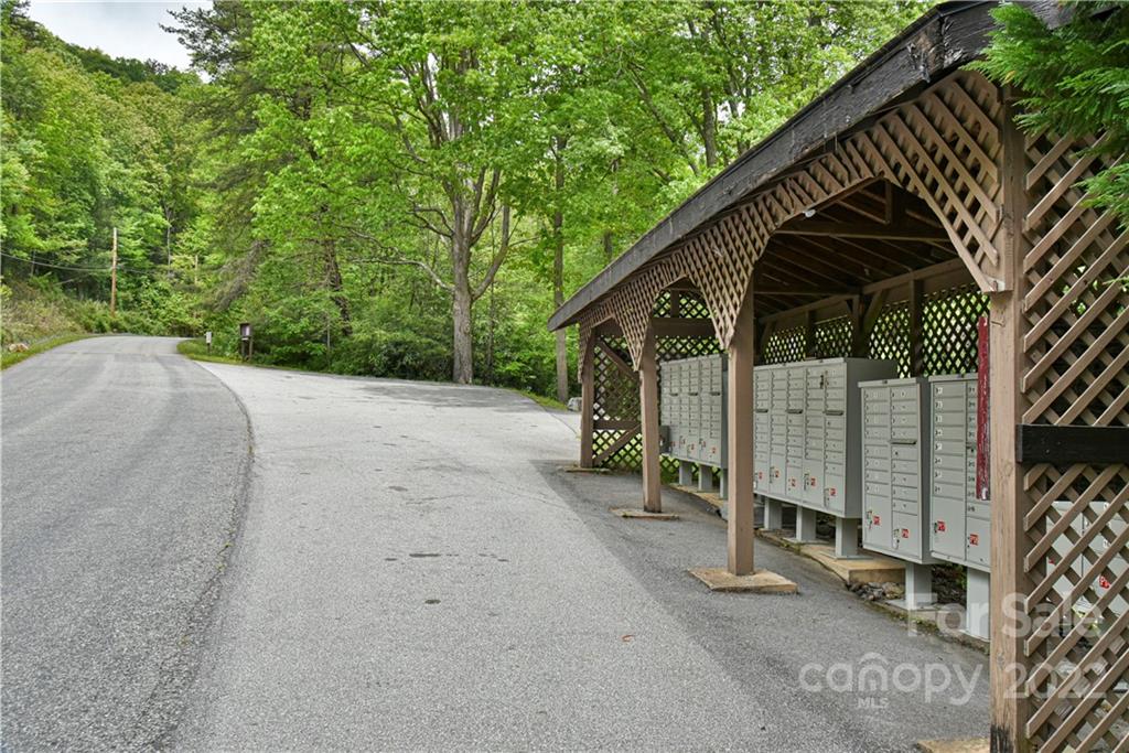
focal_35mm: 30
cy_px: 376
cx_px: 564
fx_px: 941
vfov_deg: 43.6
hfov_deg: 61.9
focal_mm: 30
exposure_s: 1/500
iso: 1600
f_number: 11
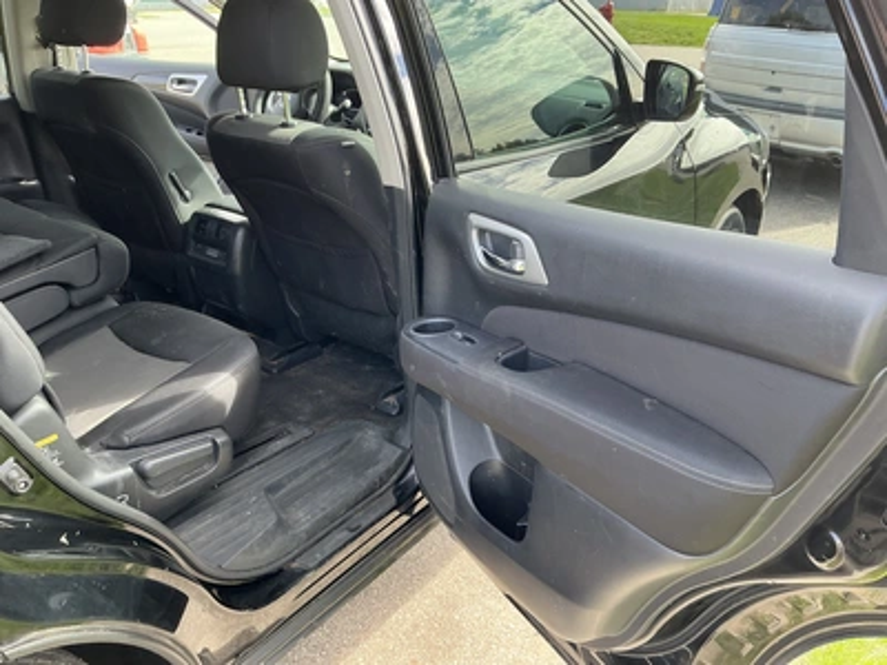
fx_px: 717
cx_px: 444
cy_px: 332
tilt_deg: -19.9
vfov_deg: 49.7
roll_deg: +1.4
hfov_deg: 63.4
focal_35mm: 28
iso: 40
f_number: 1.8
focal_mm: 3
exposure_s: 1/122
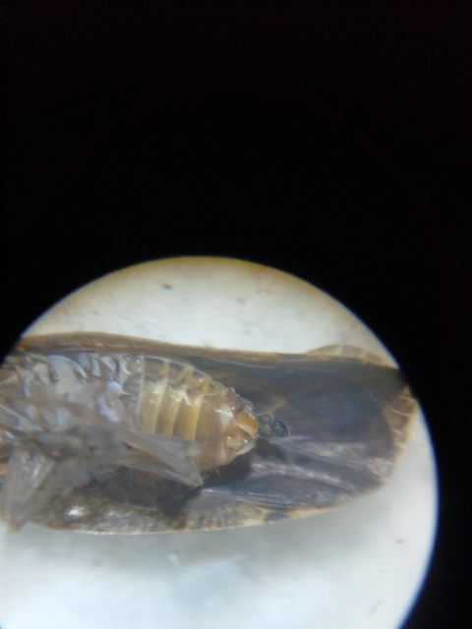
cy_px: 314
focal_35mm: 38
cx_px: 236
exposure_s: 1/33
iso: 400
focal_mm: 5.31
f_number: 1.7
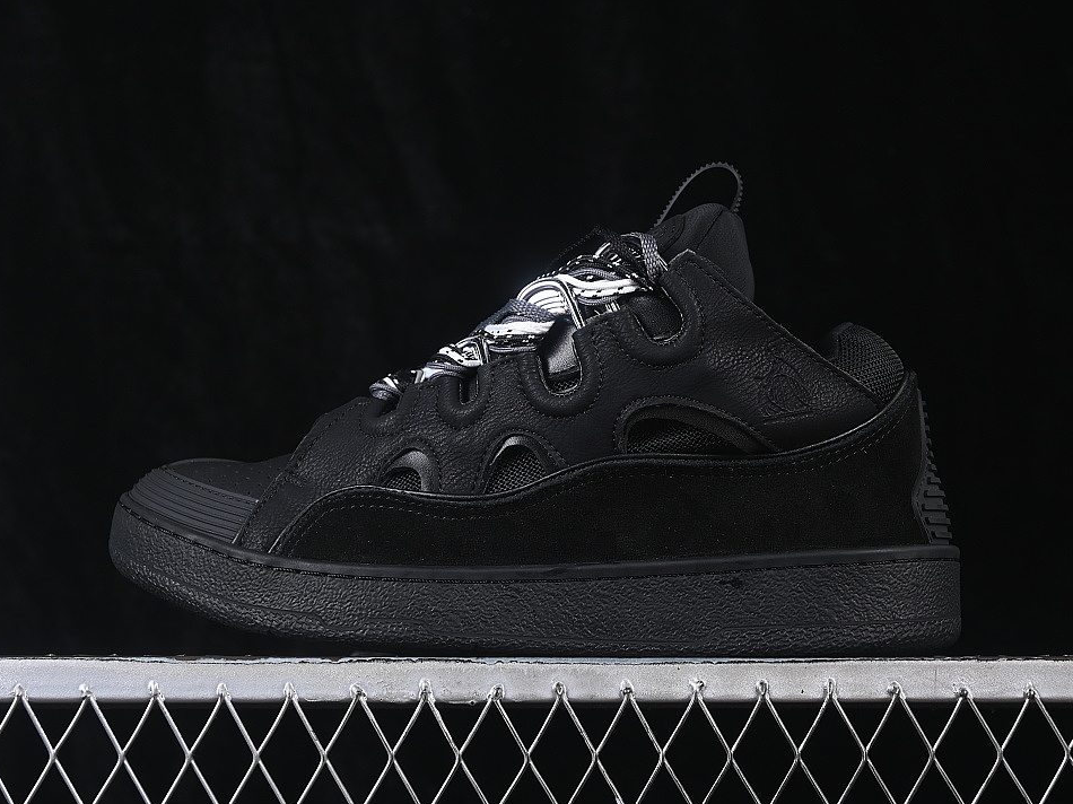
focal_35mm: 82
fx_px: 2541
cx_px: 544
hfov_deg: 23.8
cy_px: 403
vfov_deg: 18.0
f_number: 6.3
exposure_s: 1/60
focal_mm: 50
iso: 160
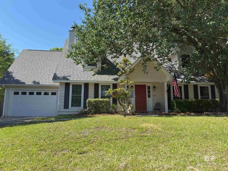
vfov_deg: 51.3
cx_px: 114
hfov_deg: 65.4
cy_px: 86
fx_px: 178
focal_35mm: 27
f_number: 1.78
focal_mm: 6.76
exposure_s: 1/2262
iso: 80
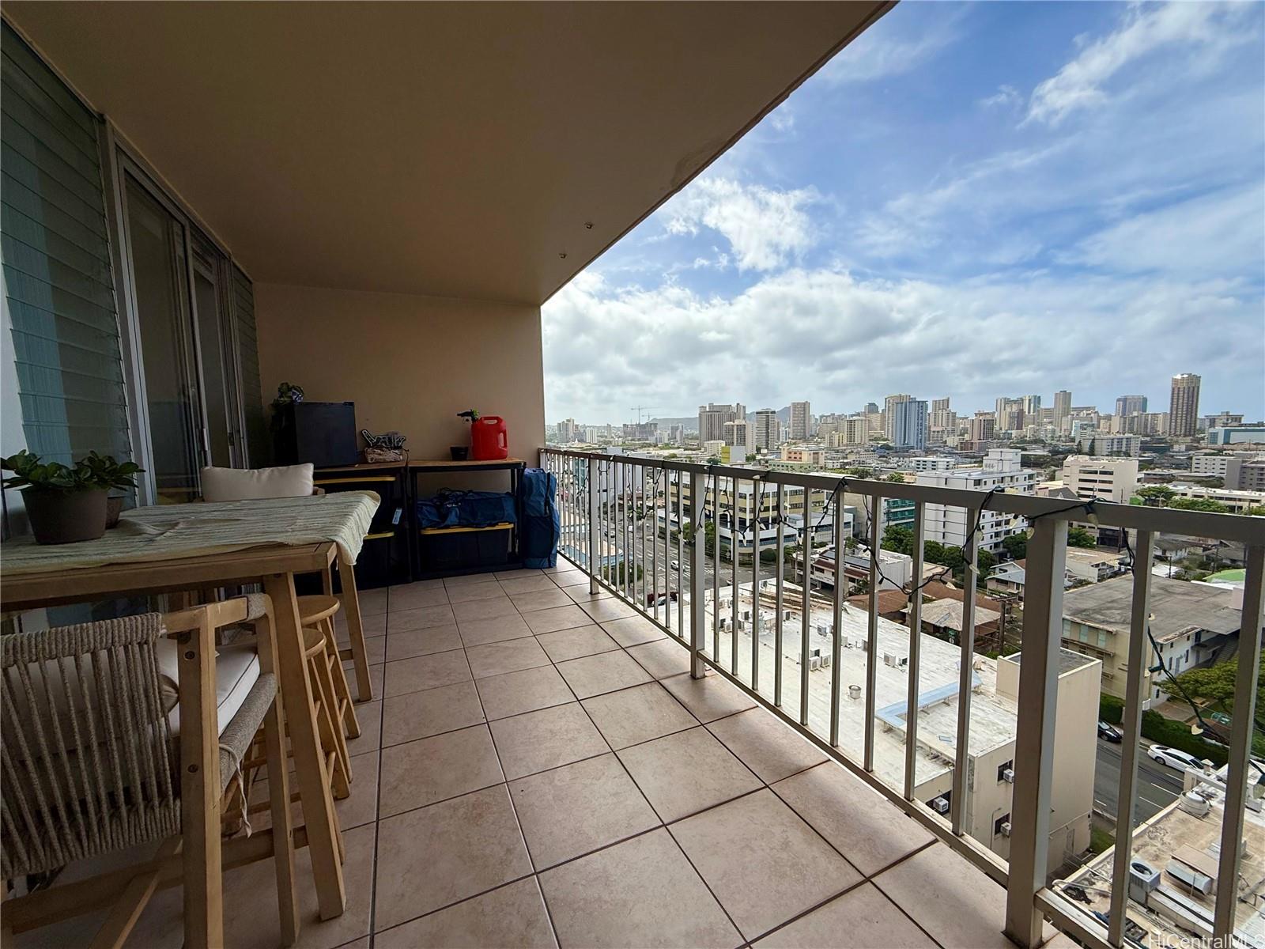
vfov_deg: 85.7
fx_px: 512
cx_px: 632
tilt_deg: -3.9
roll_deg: +1.5
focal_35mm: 14
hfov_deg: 102.1
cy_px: 474
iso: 50
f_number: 2.2
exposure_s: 1/2841
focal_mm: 2.22
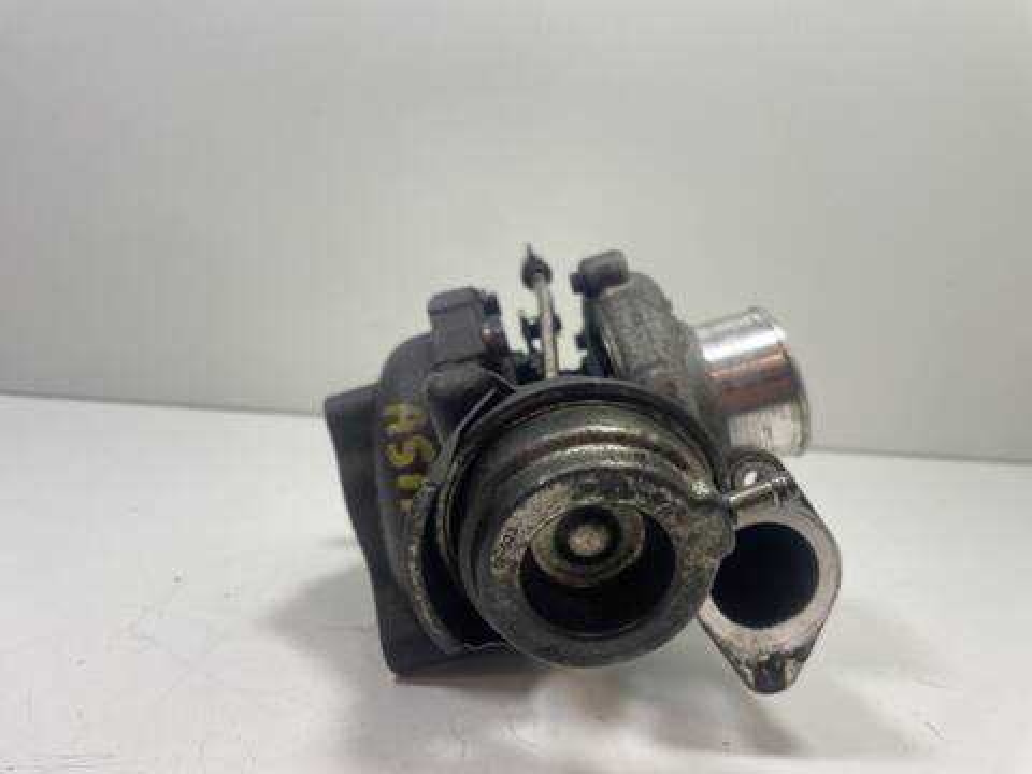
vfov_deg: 53.1
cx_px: 516
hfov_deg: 67.3
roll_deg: -4.6
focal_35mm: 26
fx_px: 775
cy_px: 387
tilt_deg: -9.7
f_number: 1.6
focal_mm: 4.2
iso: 80
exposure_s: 1/100
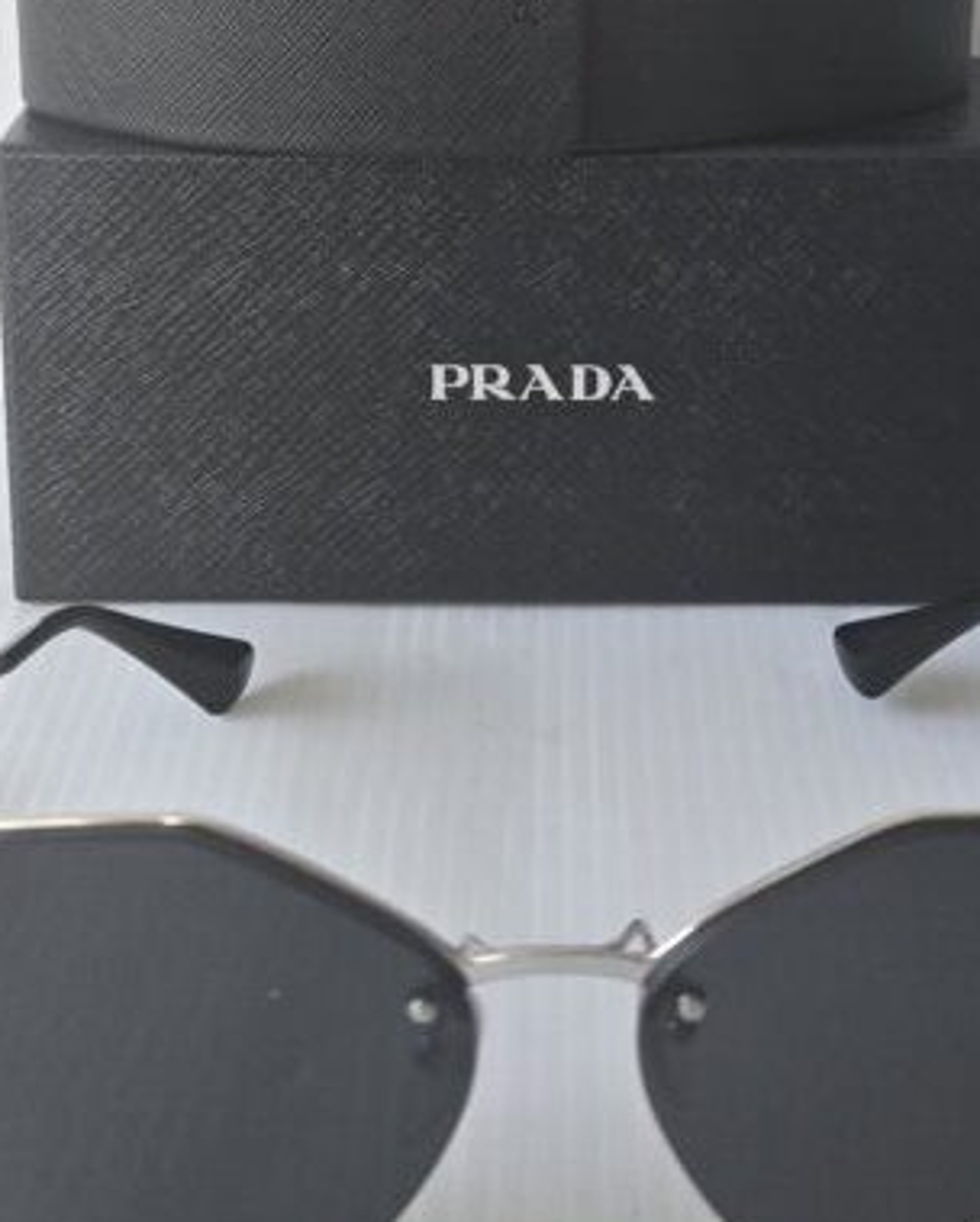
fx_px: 2570
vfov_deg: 26.0
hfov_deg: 21.6
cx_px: 506
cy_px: 158
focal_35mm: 71
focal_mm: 5.4
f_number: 1.8
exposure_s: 1/180
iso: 200
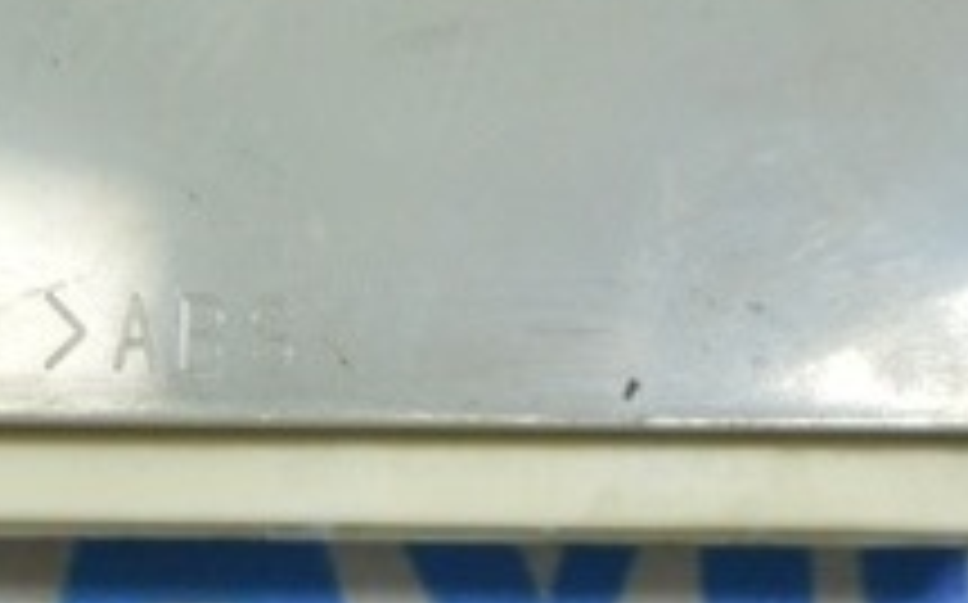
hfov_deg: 9.9
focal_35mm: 211
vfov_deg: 6.1
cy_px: -479
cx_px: 180
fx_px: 5573
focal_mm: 29
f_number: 4.2
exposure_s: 1/40
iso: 400
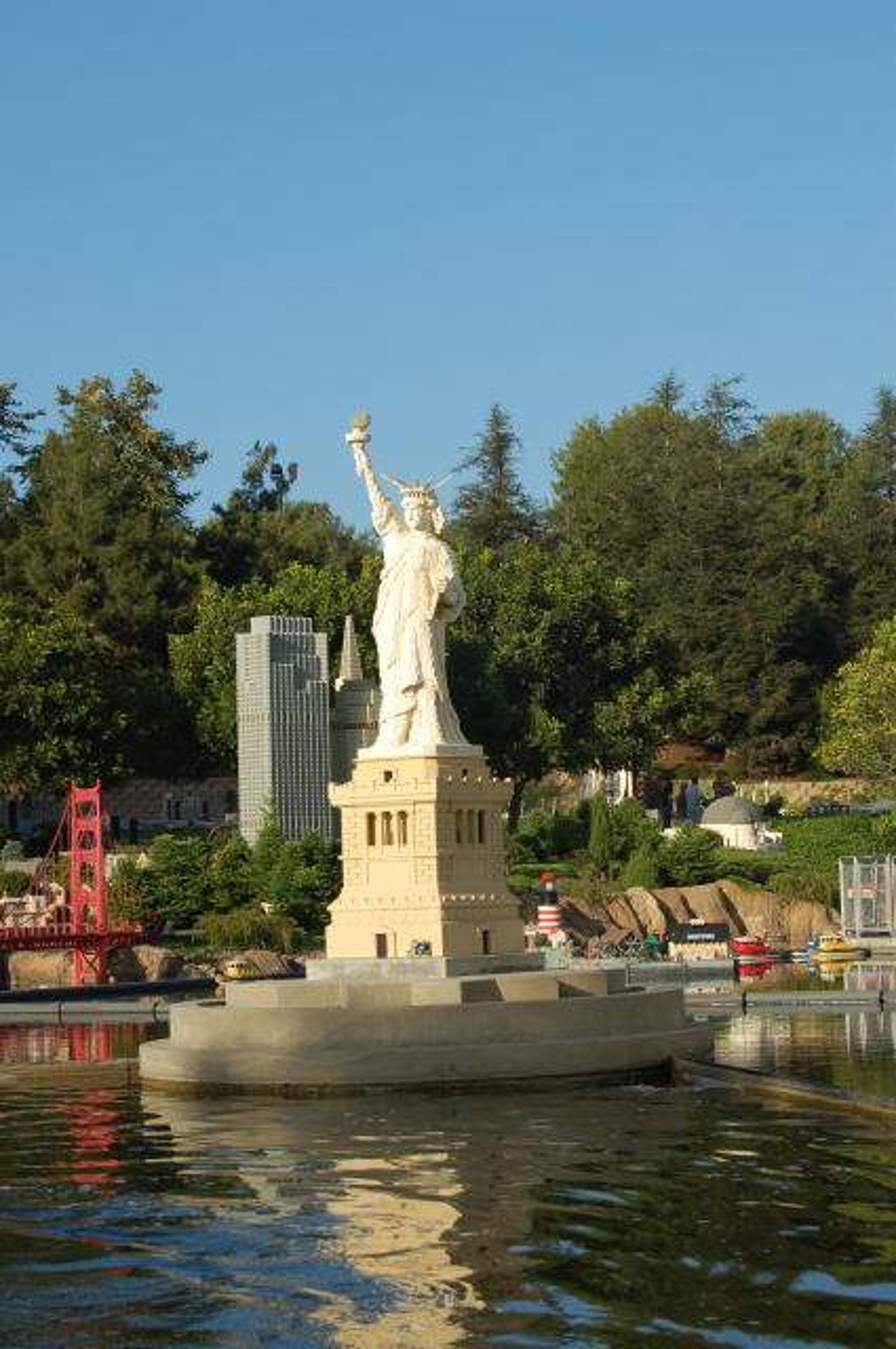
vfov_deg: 24.6
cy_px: 674
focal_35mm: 82
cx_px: 448
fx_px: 3088
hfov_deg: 16.5
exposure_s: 1/320
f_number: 9
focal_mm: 55
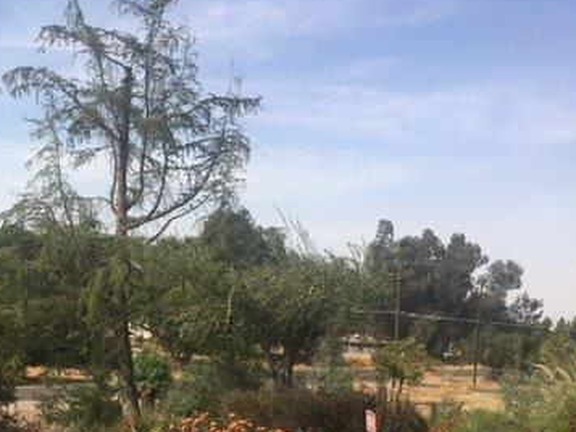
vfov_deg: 27.6
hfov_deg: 35.8
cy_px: 337
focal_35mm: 52
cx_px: 131
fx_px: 866
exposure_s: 1/1304
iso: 25
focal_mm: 4.15
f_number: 2.2
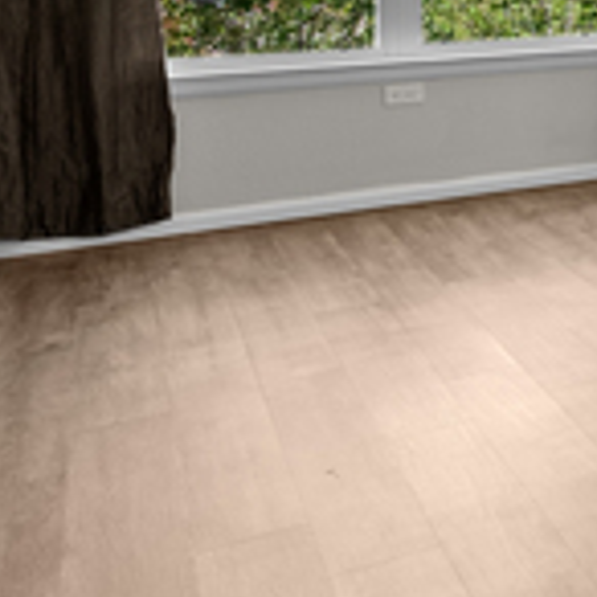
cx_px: 1433
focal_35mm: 61
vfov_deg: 25.9
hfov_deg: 15.2
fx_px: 1190
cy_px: -74
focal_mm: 14
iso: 400
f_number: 8
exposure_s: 1/1.67
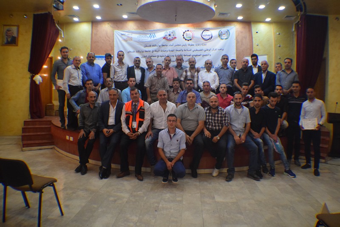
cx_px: 170
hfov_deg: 57.2
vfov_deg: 40.0
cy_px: 114
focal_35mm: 33
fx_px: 312
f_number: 3.8
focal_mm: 22
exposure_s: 1/320
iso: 3200
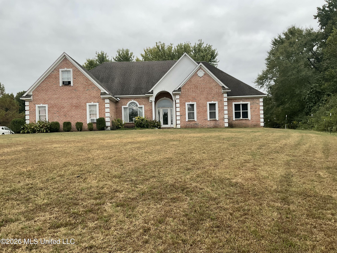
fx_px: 282
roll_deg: +0.8
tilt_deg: +0.2
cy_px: 126
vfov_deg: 48.2
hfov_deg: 61.7
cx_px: 168
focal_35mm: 29
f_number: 1.8
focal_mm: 3
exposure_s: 1/262
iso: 16
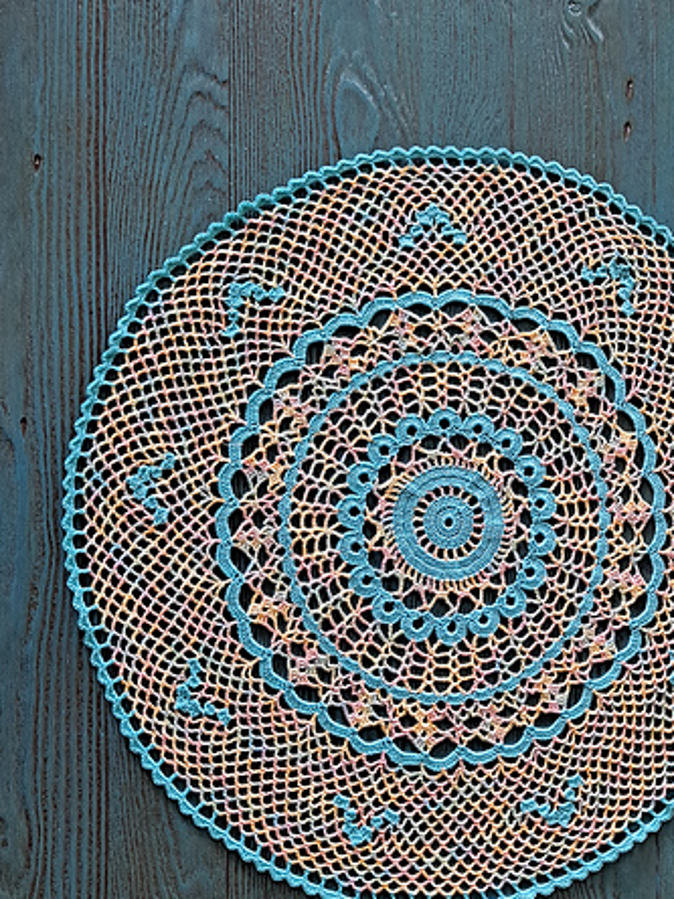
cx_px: 456
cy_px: 500
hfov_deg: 39.1
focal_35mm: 36
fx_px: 935
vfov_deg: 51.2
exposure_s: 1/40
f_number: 2
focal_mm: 4.6
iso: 320
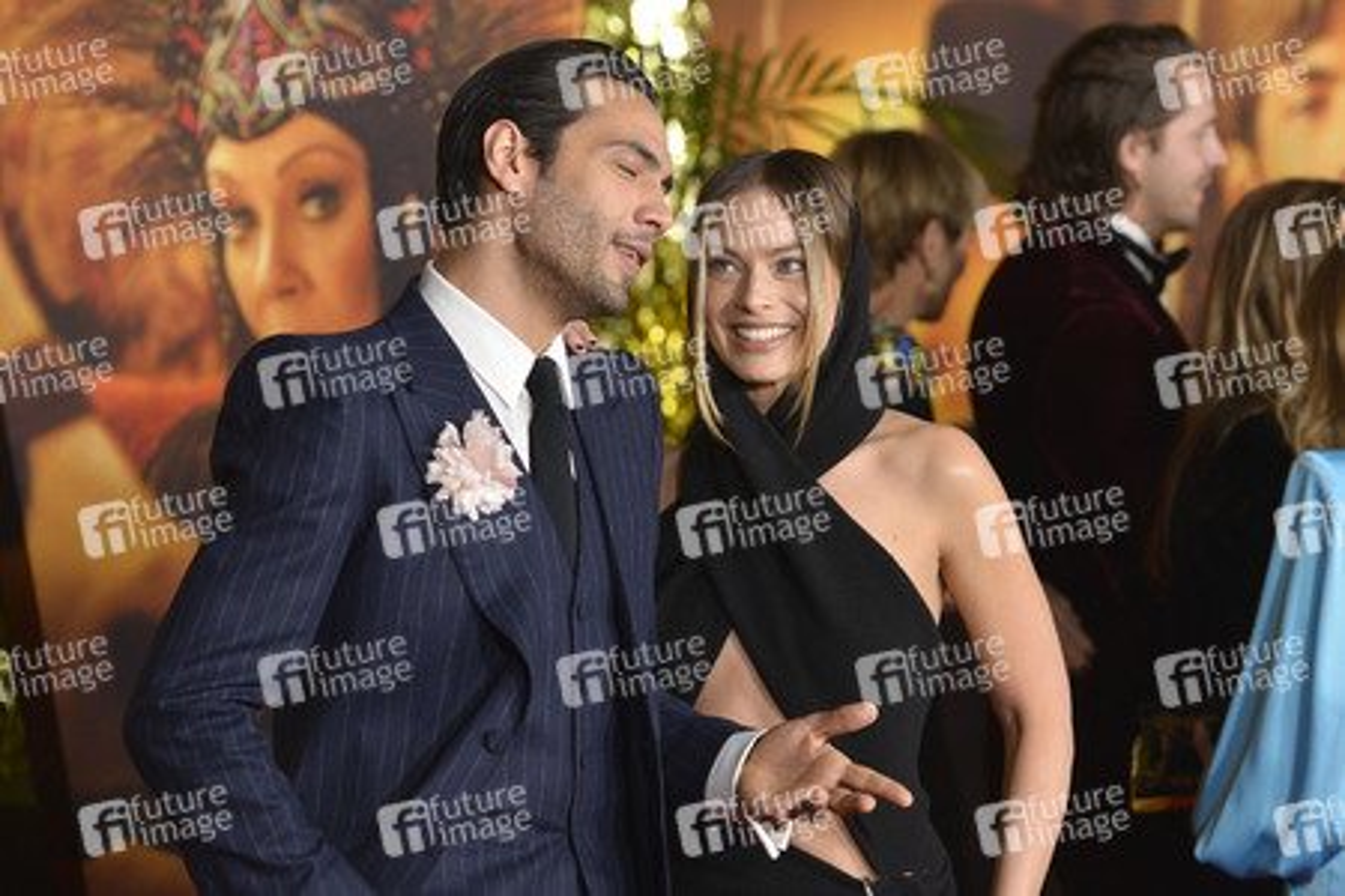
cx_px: 672
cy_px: 448
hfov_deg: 13.7
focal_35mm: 150
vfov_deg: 9.1
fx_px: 5604
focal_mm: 150
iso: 2000
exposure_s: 1/320
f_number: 4.5
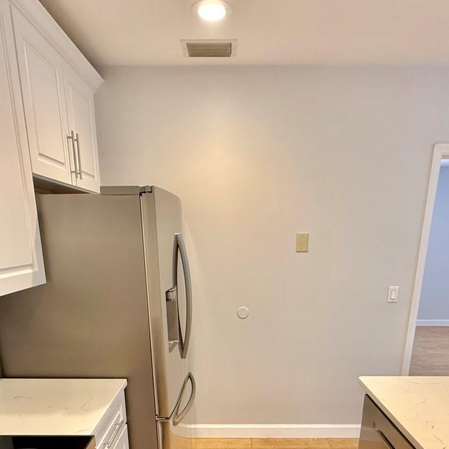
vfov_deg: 57.4
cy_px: 345
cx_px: 227
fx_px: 382
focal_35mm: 26
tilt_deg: -16.3
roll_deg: -0.8
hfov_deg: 60.9
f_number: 2.2
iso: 250
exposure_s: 1/60
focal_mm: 2.22
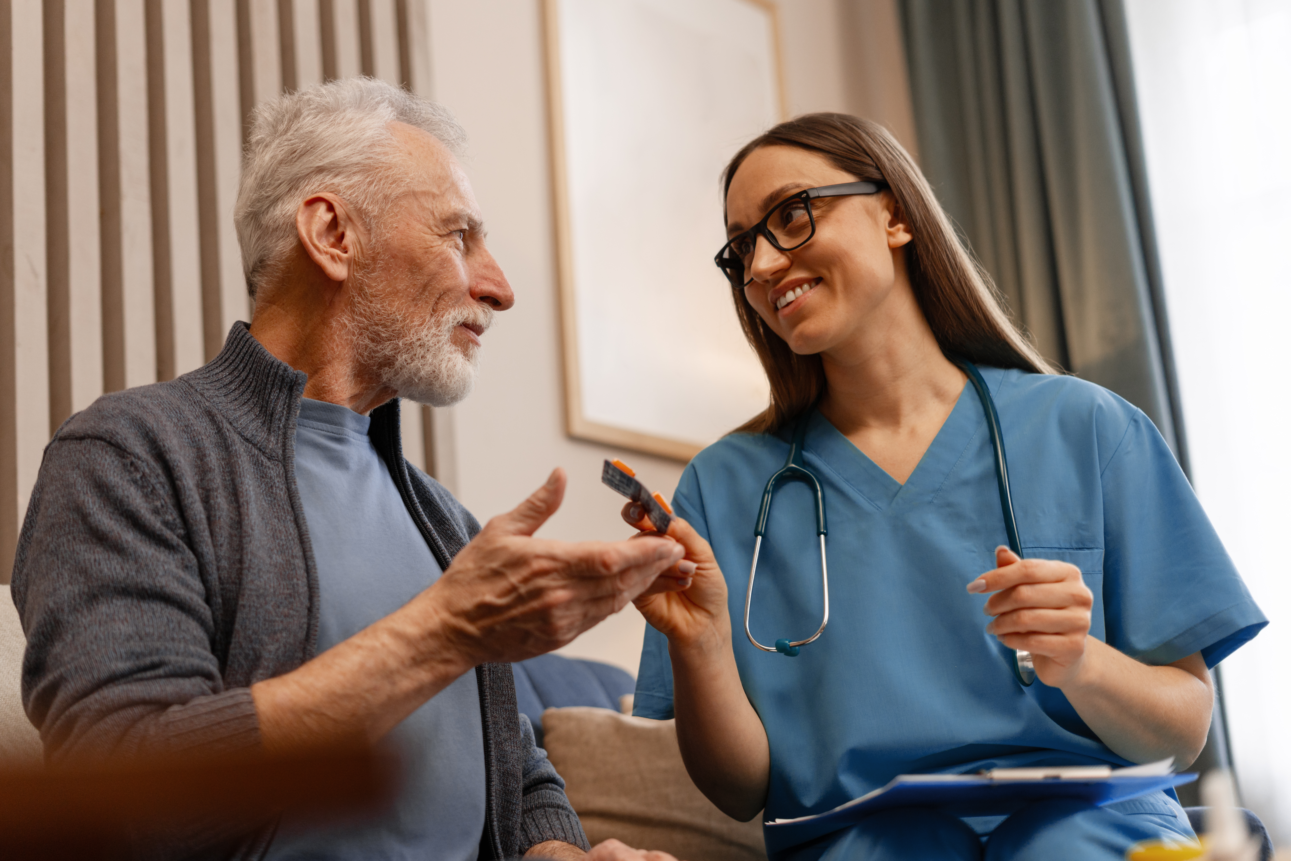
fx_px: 1793
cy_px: 430
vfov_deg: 27.0
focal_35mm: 50
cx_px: 646
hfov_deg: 39.6
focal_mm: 50
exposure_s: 1/200
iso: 400
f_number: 2.2
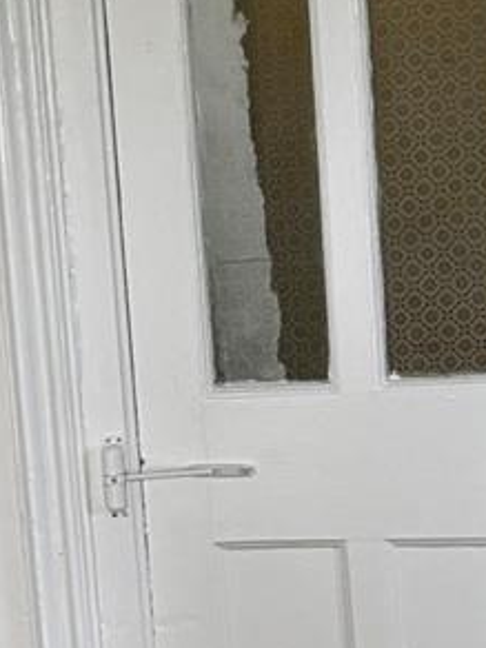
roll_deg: +5.6
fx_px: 2565
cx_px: -273
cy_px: 624
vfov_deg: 14.2
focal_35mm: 137
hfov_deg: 10.4
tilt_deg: -9.0
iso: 125
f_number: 1.6
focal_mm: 5.96
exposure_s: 1/72
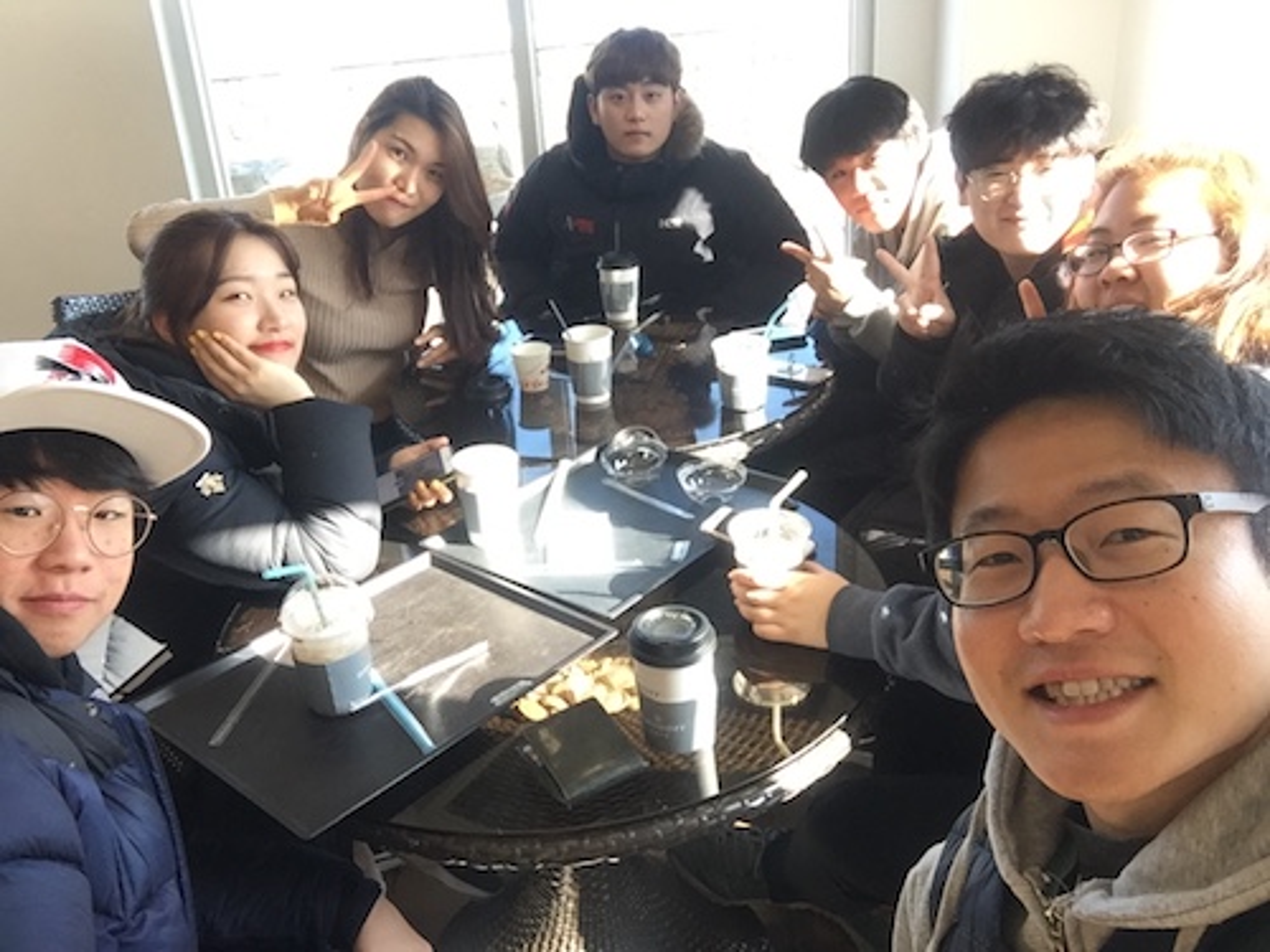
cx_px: 635
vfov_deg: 45.4
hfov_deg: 58.4
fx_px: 1137
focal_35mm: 31
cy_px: 476
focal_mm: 2.65
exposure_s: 1/60
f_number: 2.2
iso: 40
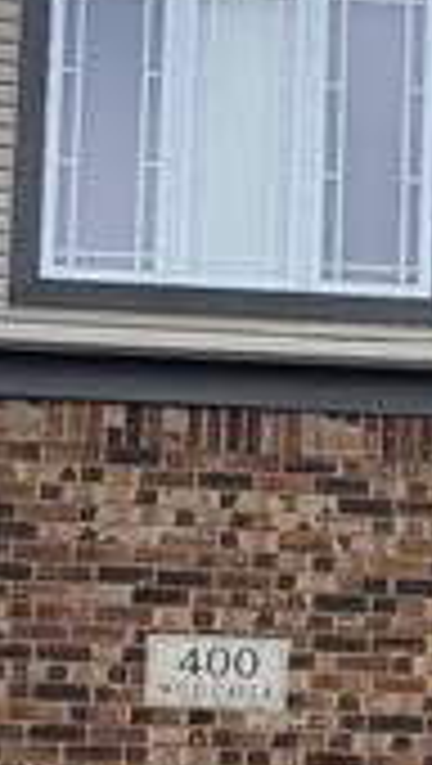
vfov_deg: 14.1
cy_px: 688
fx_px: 3066
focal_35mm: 151
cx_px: 567
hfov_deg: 8.0
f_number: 1.8
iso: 12
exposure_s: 1/571
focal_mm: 6.4
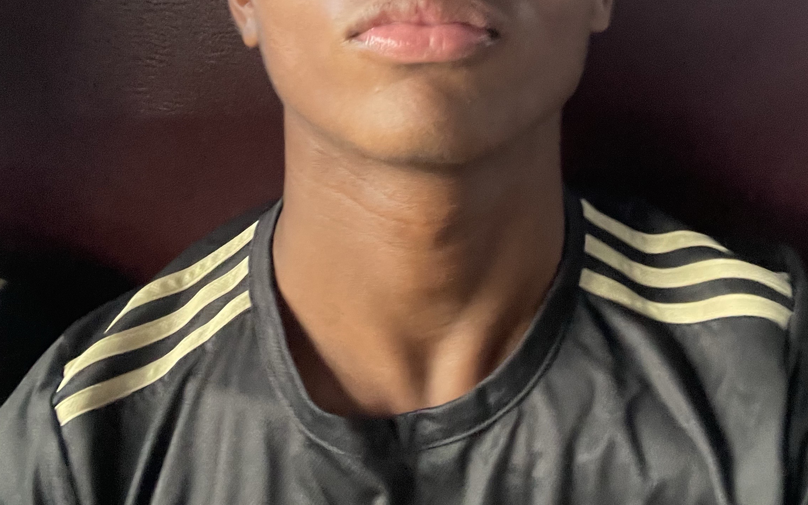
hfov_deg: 46.2
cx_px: 405
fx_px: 947
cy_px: 1
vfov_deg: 28.1
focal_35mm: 43
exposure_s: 1/44
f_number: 2.2
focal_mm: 2.71
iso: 400
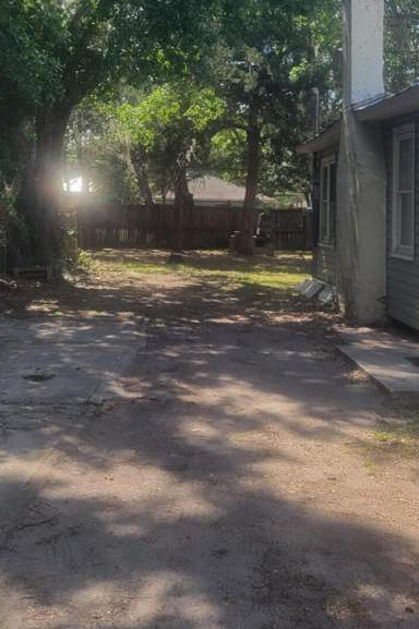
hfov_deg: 27.0
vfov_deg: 38.8
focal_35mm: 50
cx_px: 201
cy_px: 174
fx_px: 874
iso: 40
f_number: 1.8
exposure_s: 1/968
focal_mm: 5.4
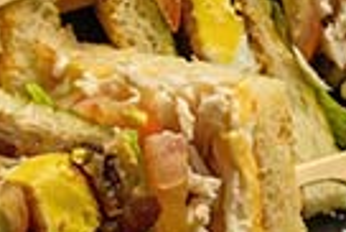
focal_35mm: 599
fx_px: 5763
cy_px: 105
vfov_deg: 2.3
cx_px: -66
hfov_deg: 3.4
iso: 80
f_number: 8.5
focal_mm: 85
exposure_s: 1/200
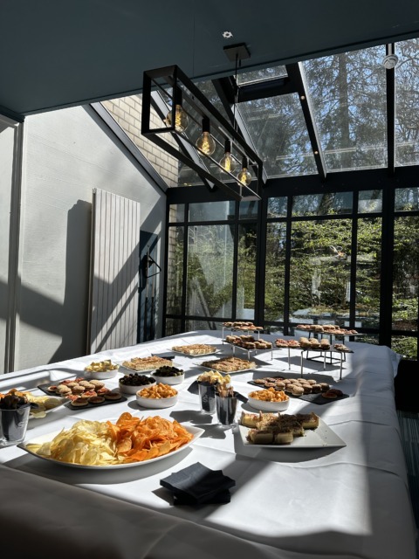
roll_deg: -2.0
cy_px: 280
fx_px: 387
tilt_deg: +1.8
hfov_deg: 56.8
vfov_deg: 71.6
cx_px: 210
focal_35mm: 24
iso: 80
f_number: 1.78
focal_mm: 6.86
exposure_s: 1/3597
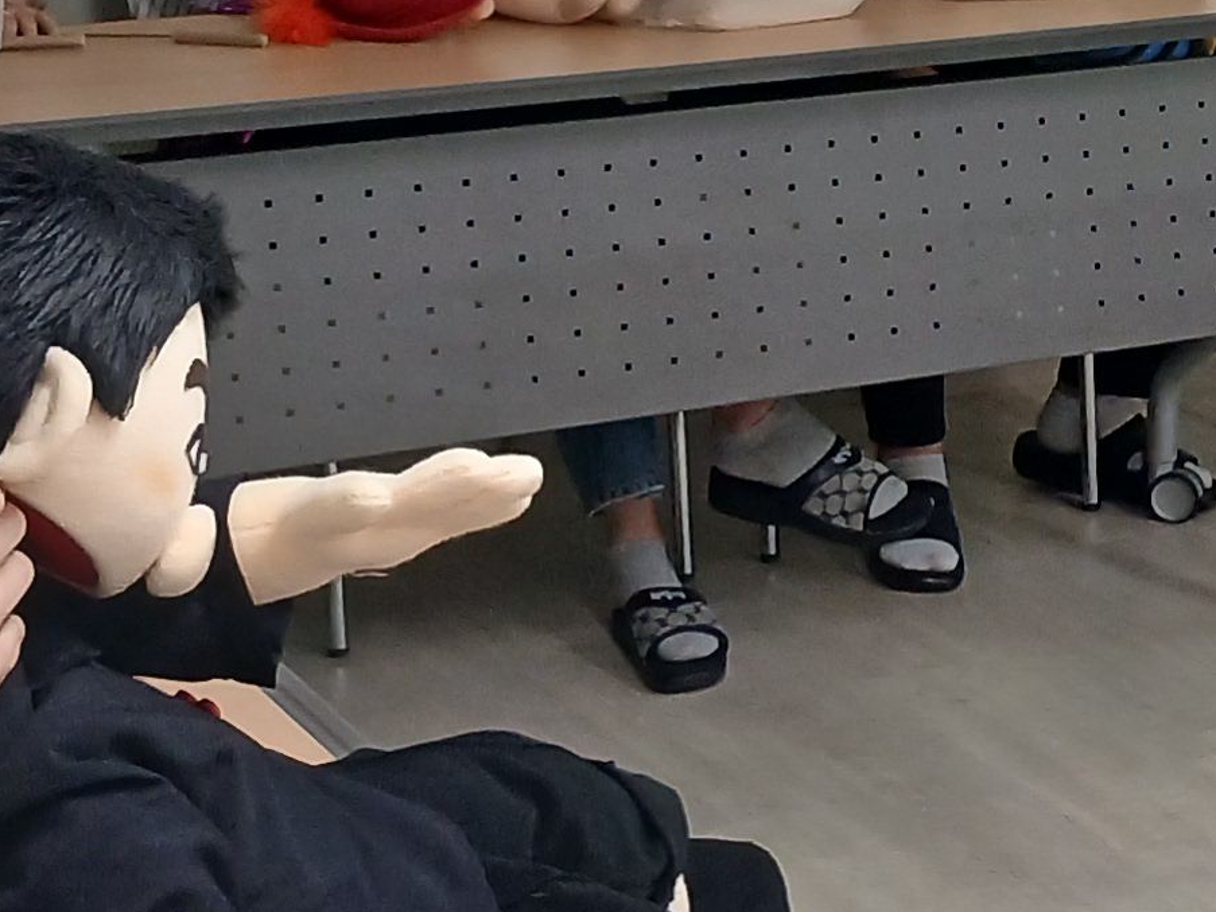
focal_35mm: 122
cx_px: 1061
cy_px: 144
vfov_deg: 12.1
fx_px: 4285
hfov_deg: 16.0
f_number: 1.8
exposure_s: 1/60
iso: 125
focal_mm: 3.98
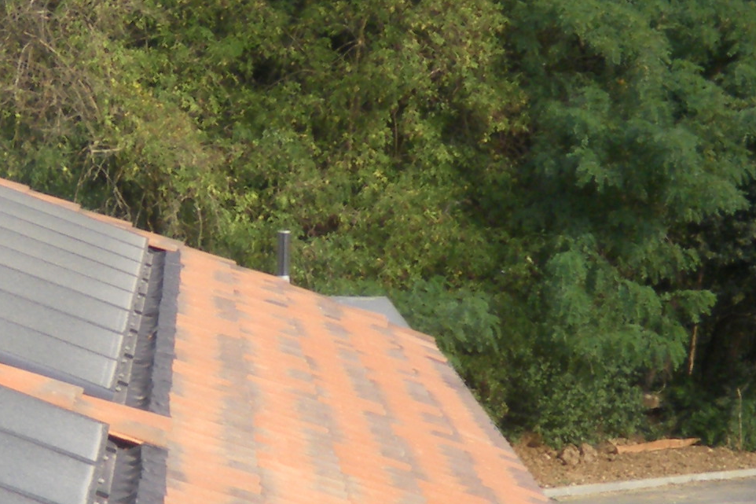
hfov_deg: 13.5
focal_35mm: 142
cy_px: 463
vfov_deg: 9.6
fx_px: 2981
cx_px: -443
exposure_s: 1/400
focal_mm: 6.3
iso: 80
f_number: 3.5
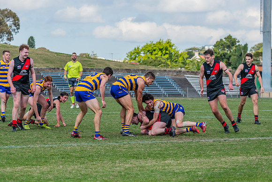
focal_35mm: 203
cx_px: 151
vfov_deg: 6.8
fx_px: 1532
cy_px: 98
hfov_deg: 10.1
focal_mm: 180
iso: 800
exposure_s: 1/1600
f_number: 8
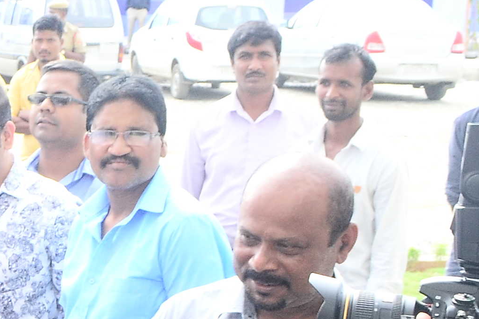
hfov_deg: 15.0
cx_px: -336
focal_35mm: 122
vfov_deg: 10.9
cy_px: 436
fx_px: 1623
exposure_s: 1/125
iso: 400
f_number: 8
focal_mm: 18
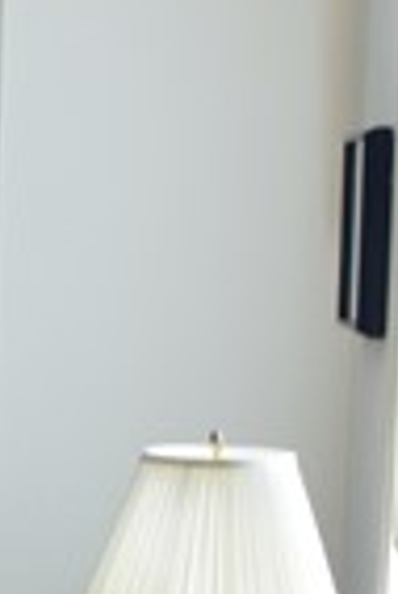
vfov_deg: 9.9
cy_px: 661
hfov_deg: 5.2
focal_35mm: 206
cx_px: -1617
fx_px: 3408
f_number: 6.3
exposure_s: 1/15
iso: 640
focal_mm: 18
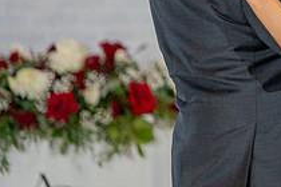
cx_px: 333
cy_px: -46
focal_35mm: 372
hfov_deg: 5.5
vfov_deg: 3.7
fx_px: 2903
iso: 1600
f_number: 2.8
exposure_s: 1/320
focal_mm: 135
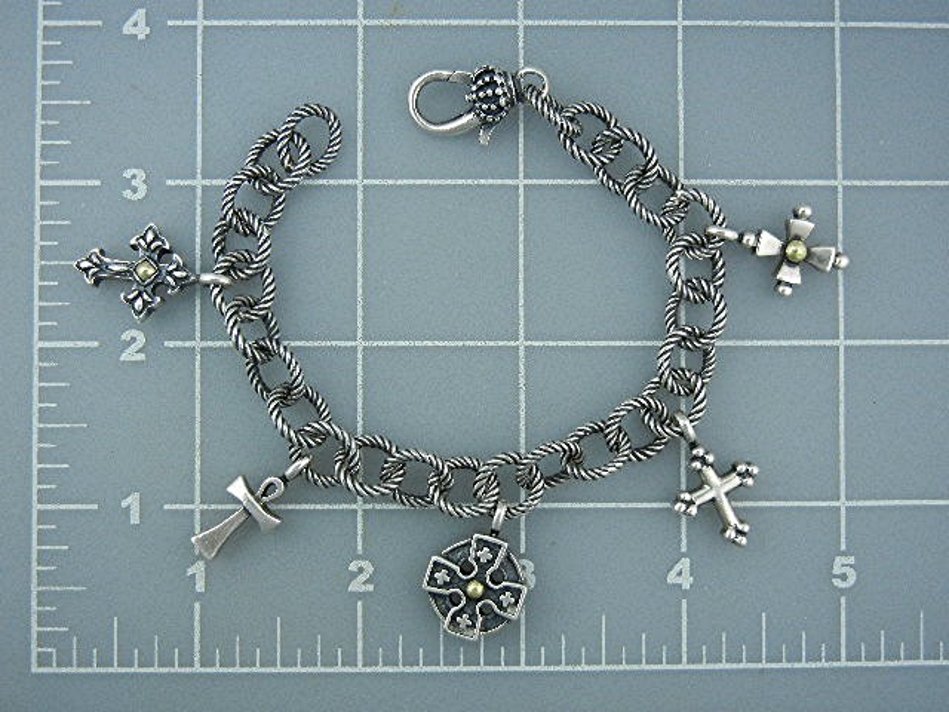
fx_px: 1426
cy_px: 356
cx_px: 474
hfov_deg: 36.8
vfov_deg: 28.0
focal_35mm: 52
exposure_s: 1/18.3
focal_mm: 9.3
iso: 400
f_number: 3.9
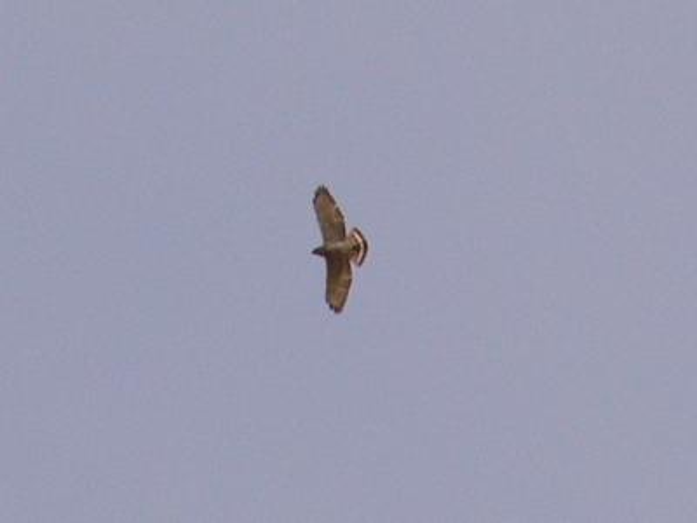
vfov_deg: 3.4
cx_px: 348
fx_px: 8698
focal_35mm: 432
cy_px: 262
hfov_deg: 4.6
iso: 100
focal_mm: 72
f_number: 5.2
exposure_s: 1/1000
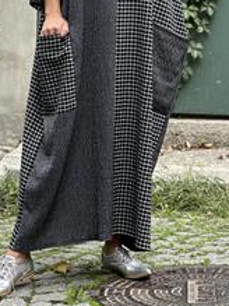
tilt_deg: -2.5
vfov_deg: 13.0
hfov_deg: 9.8
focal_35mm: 151
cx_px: 103
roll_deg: -2.3
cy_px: 19
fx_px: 1333
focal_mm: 9
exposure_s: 1/121
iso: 32
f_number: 2.8
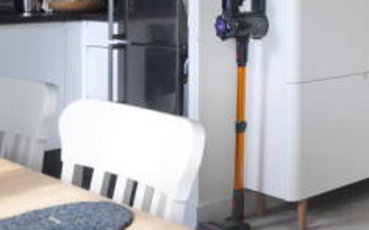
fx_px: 683
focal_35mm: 68
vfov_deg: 18.2
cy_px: -36
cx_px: 411
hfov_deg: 27.5
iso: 250
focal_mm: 16
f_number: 5
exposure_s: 1/30
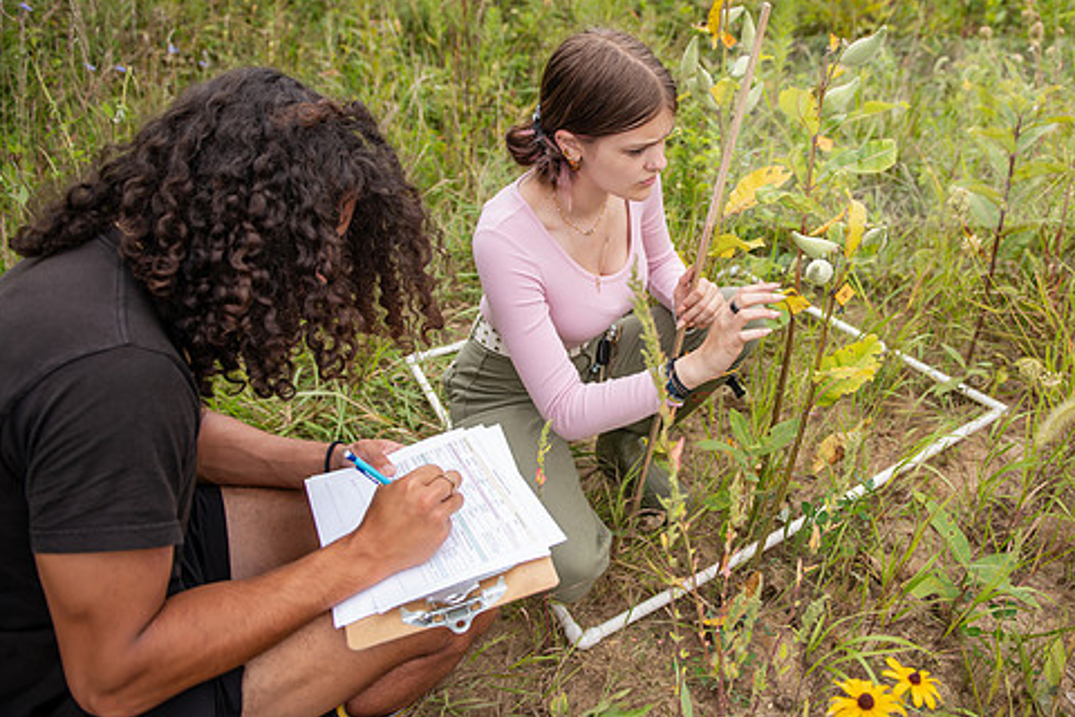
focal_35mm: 29
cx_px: 641
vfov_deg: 44.9
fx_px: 866
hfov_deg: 63.1
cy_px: 310
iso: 80
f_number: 3.2
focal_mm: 24
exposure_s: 1/320
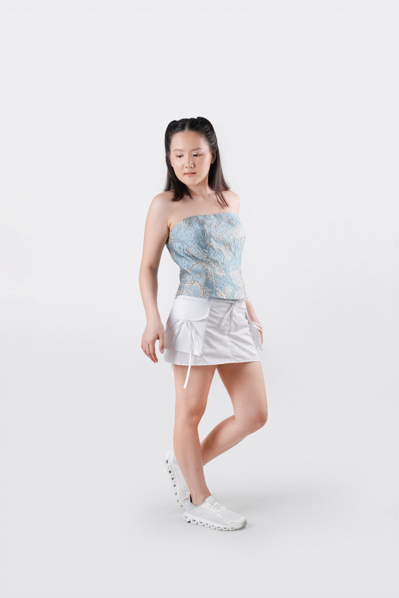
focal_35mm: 48
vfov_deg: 41.1
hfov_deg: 28.1
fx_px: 798
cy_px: 299
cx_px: 200
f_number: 8
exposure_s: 1/125
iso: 1600
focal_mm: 48
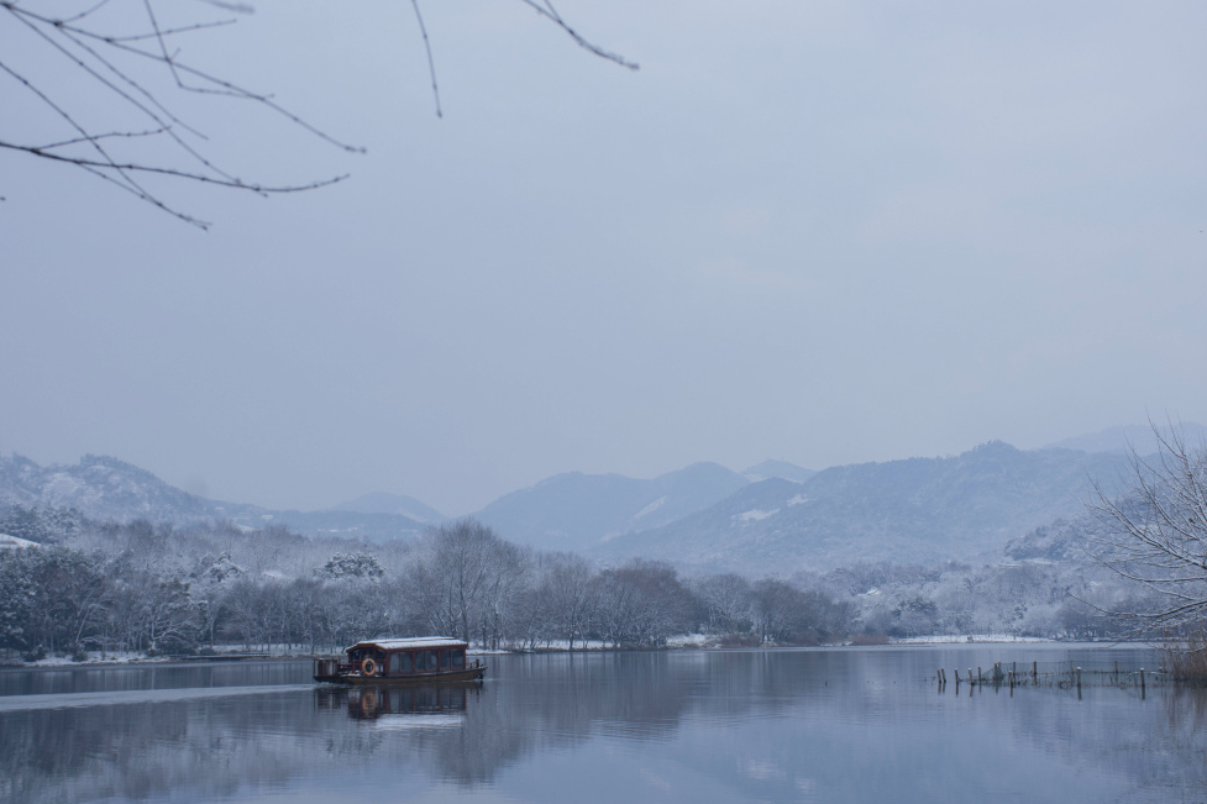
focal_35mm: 70
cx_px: 619
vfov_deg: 19.4
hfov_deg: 28.8
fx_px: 2346
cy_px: 395
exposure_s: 1/160
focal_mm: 38
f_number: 7.1
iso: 200
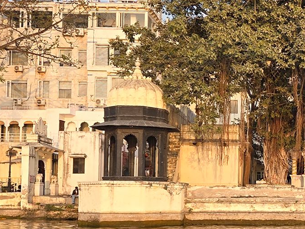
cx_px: 323
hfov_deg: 26.6
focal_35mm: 68
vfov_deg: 21.5
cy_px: 158
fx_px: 599
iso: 80
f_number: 1.8
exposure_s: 1/1019
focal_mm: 5.4
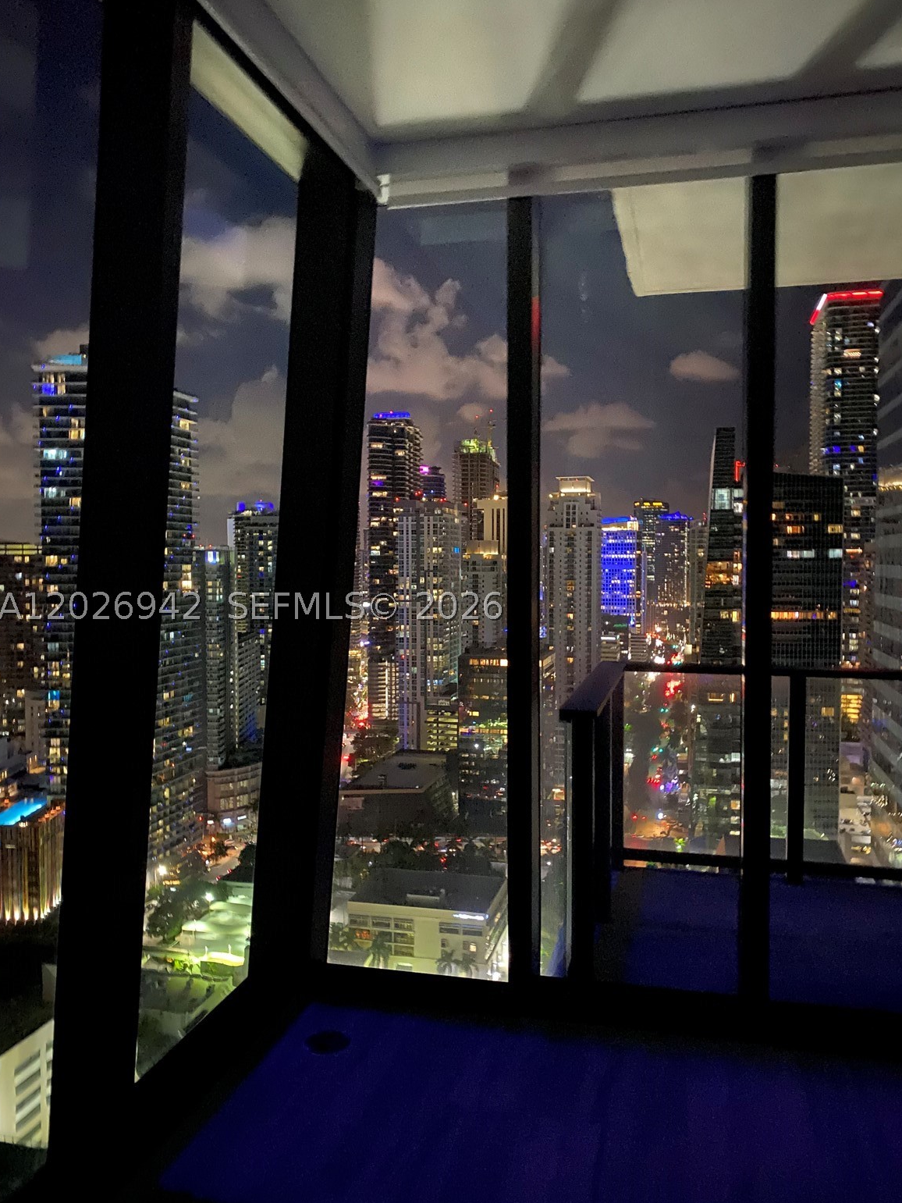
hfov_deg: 51.4
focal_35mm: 27
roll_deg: -1.6
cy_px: 607
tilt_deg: -4.2
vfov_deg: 65.3
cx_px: 457
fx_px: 938
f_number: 1.8
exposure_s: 1/4
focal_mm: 4.25
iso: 1000
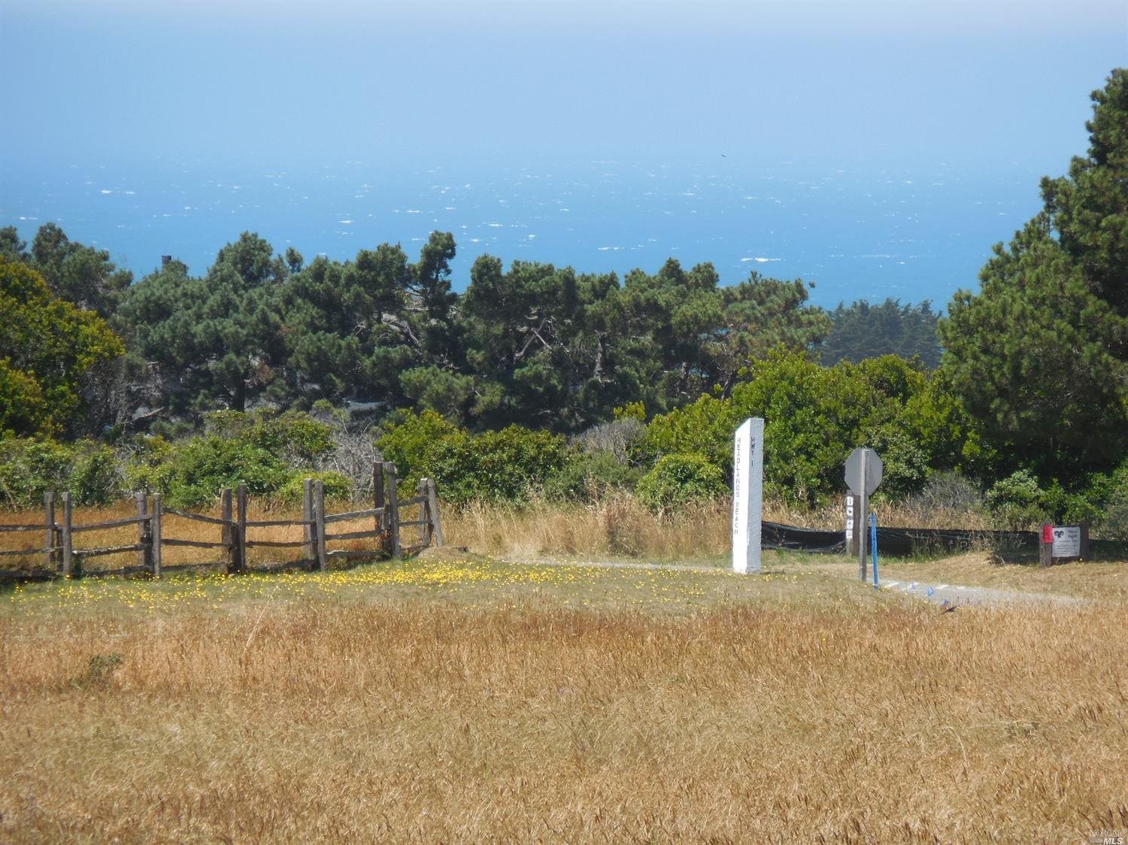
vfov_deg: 5.8
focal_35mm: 256
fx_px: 8339
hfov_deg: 7.7
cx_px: 564
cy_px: 422
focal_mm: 46.1
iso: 125
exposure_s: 1/400
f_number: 6
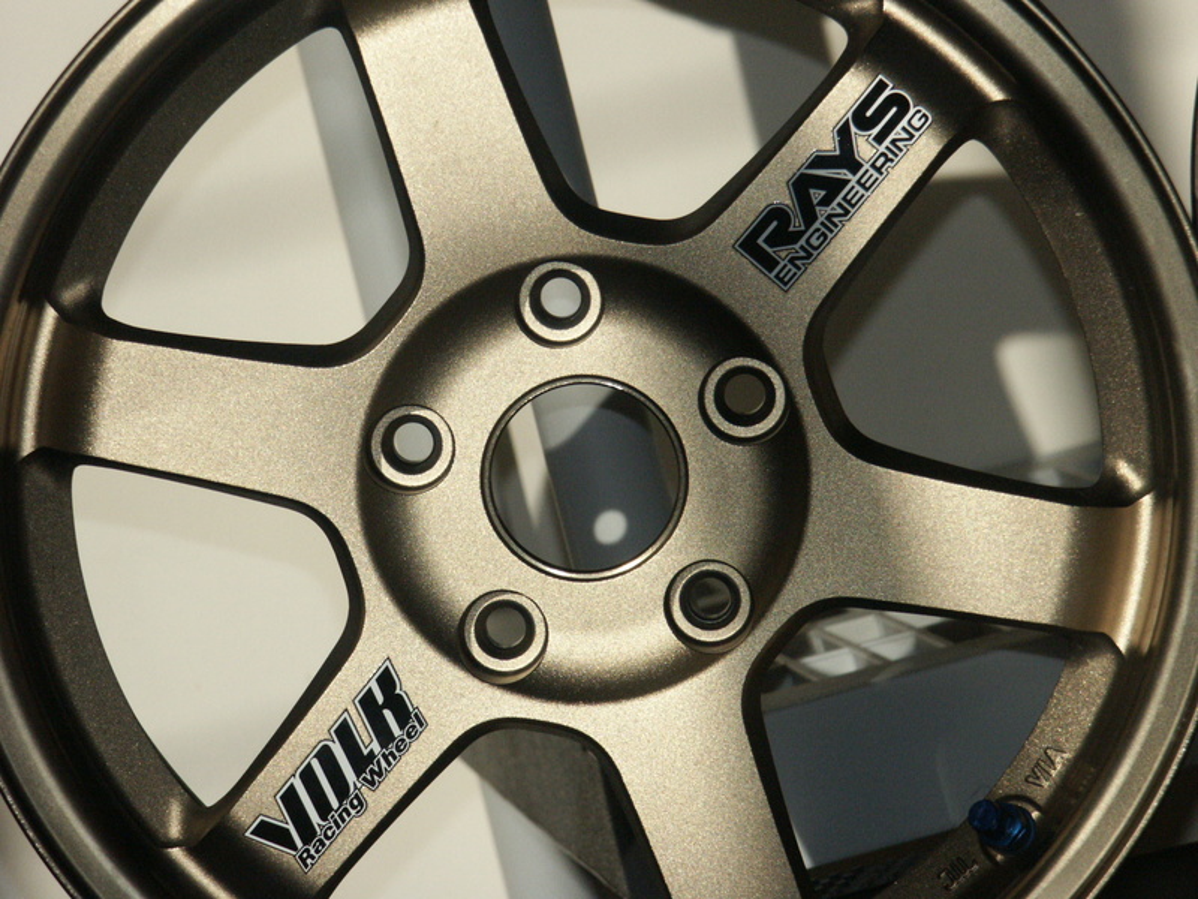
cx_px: 599
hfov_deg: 9.9
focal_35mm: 200
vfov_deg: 7.4
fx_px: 6922
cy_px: 450
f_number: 4.5
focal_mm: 50.69
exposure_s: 1/750
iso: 200
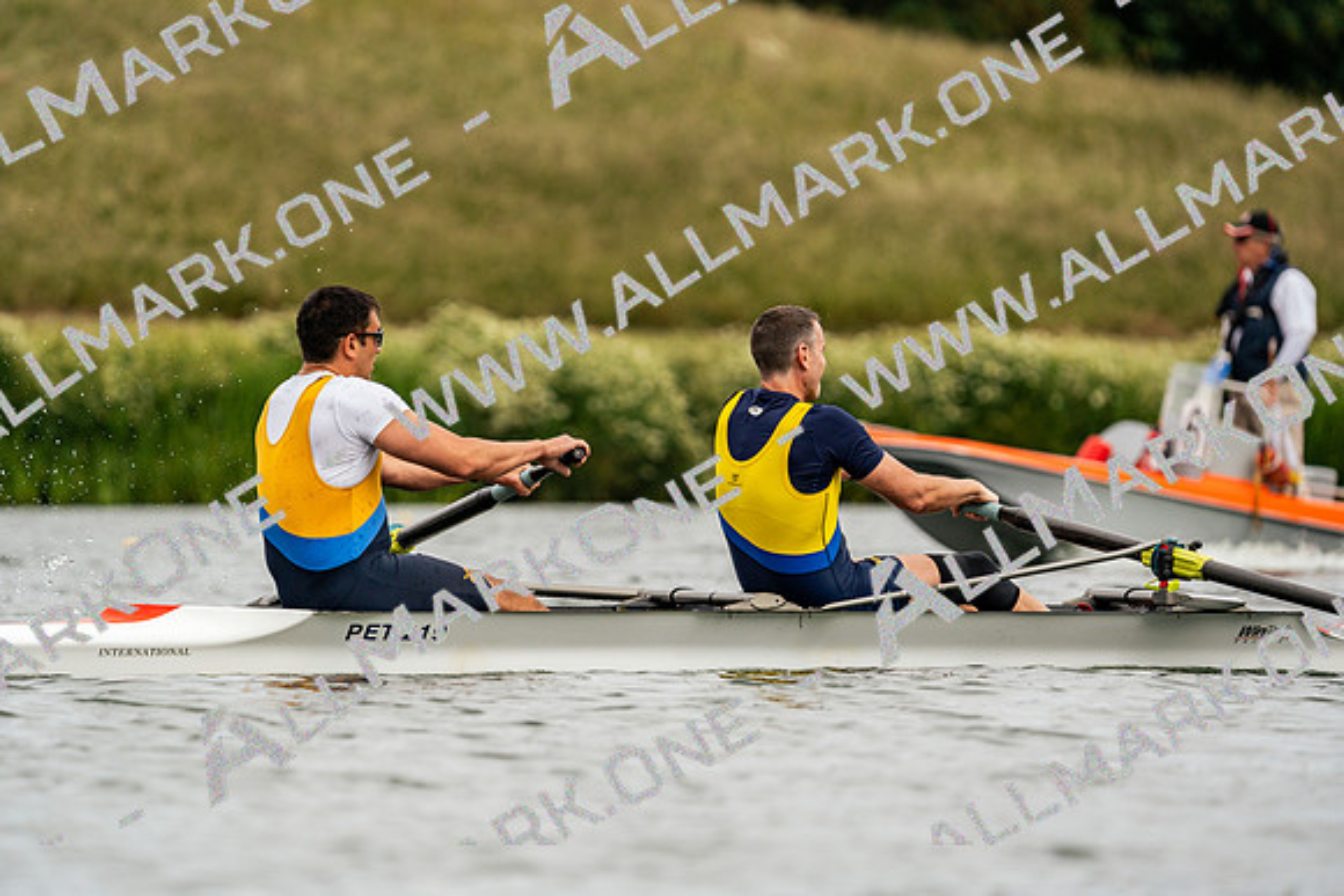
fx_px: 15496
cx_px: 672
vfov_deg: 3.3
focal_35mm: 415
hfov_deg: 5.0
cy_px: 448
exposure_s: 1/2000
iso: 320
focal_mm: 415
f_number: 6.3
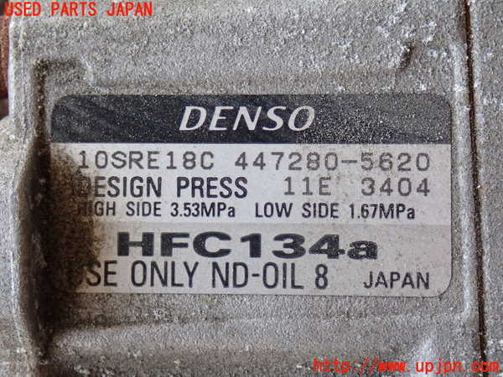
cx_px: 252
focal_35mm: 77
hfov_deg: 25.3
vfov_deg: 19.1
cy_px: 188
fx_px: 1119
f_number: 4.1
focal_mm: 13.65
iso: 320
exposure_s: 1/80
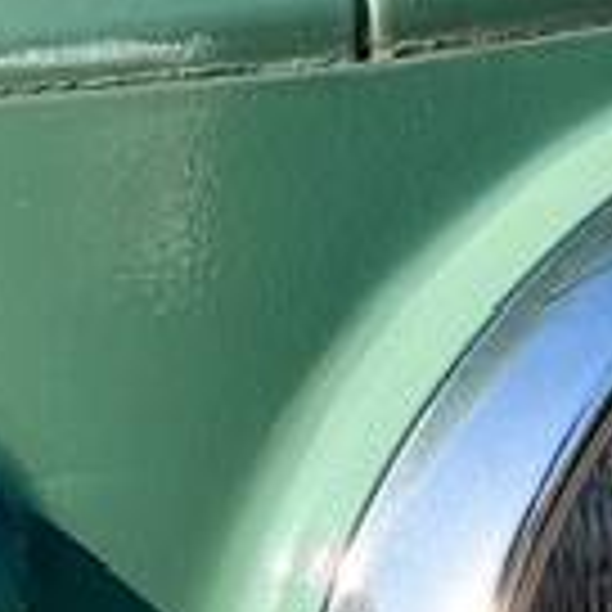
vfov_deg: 8.7
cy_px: 423
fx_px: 4000
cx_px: 688
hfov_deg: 8.7
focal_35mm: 200
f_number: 1.78
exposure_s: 1/2703
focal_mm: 6.76
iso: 80
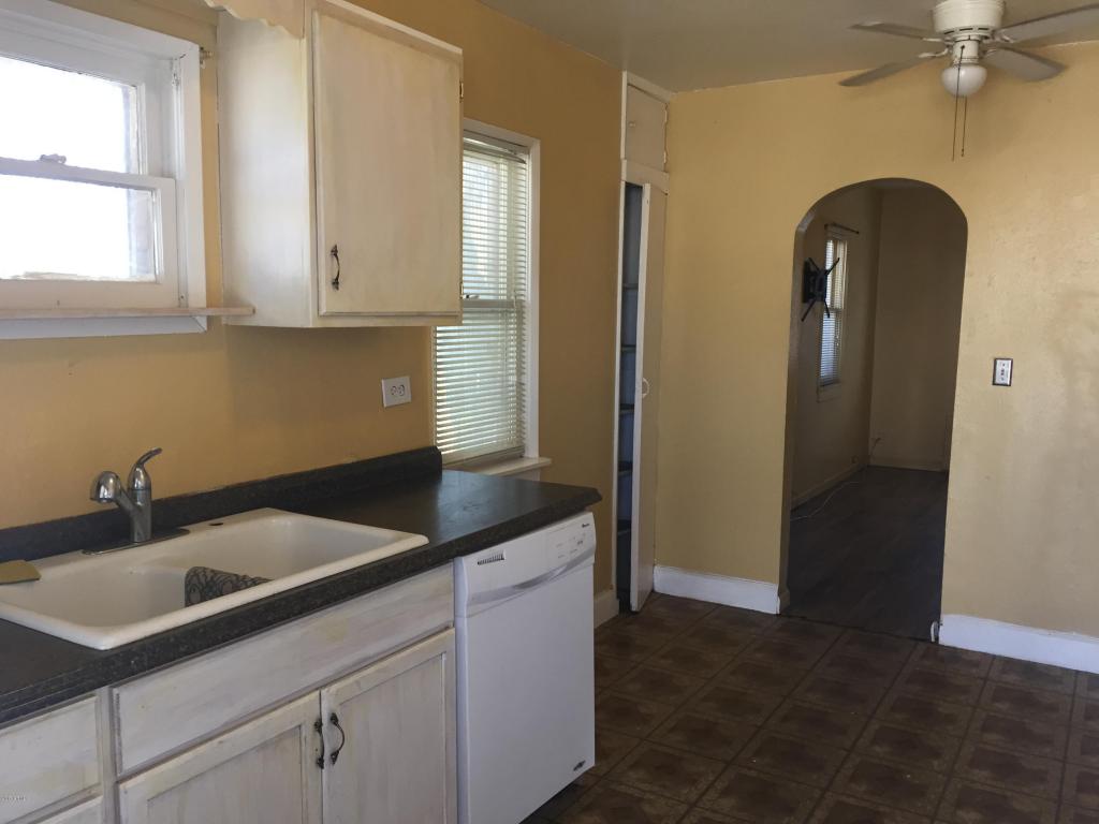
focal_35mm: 29
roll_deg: -1.6
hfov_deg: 61.7
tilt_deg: -6.3
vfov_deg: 48.2
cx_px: 550
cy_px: 412
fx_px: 921
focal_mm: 4.15
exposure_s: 1/30
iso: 32
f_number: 2.2
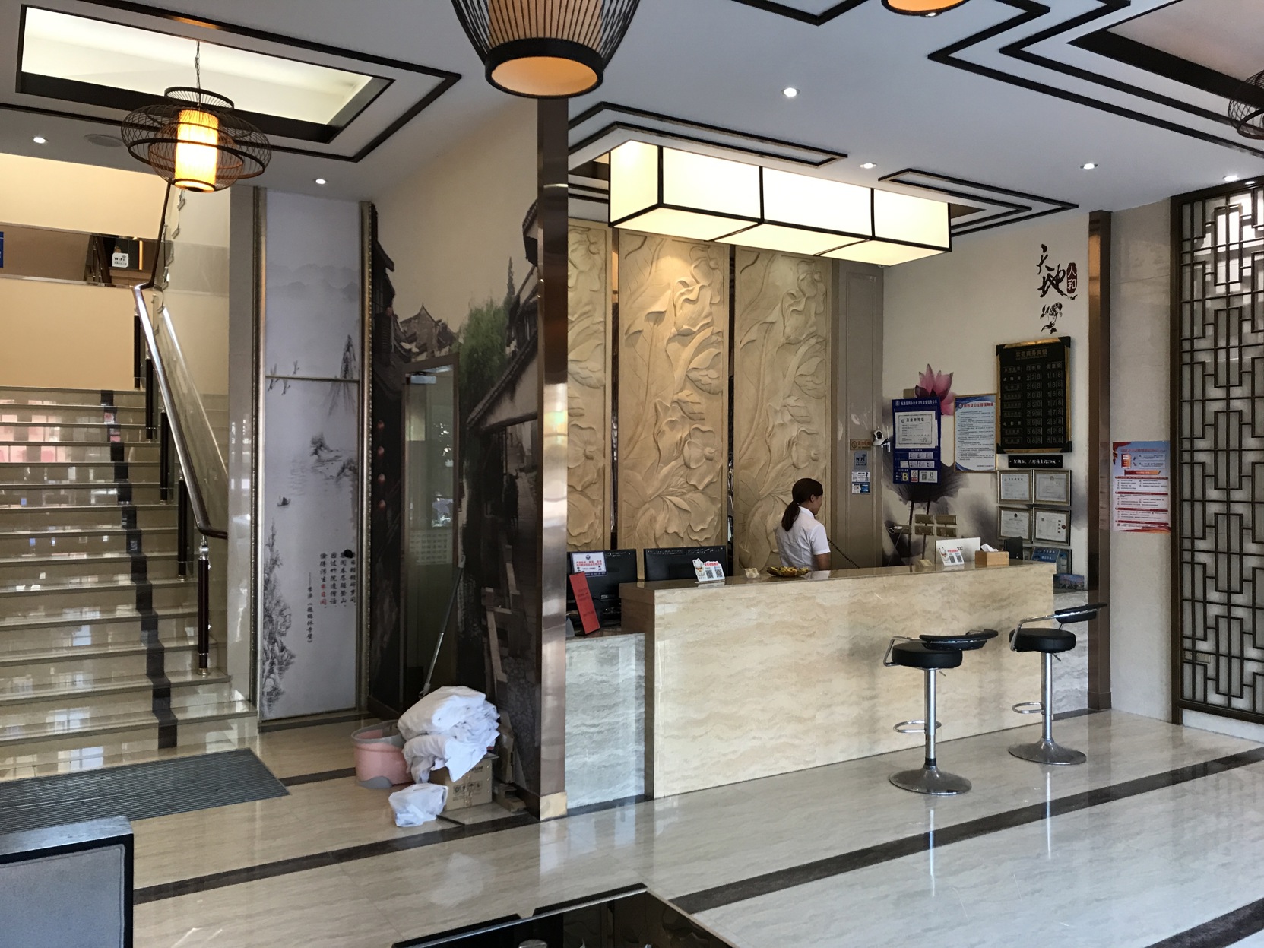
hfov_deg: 63.4
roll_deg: +0.4
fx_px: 1022
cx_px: 632
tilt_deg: -0.1
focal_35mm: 28
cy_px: 474
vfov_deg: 49.7
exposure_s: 1/25
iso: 40
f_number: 1.8
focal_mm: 3.99
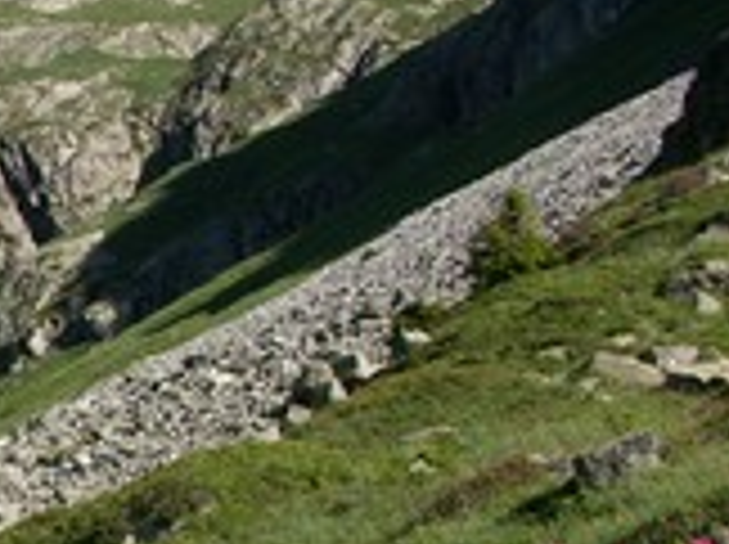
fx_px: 2418
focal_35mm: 115
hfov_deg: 14.7
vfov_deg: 12.8
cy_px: 407
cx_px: -644
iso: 64
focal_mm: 7.77
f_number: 6.3
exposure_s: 1/320
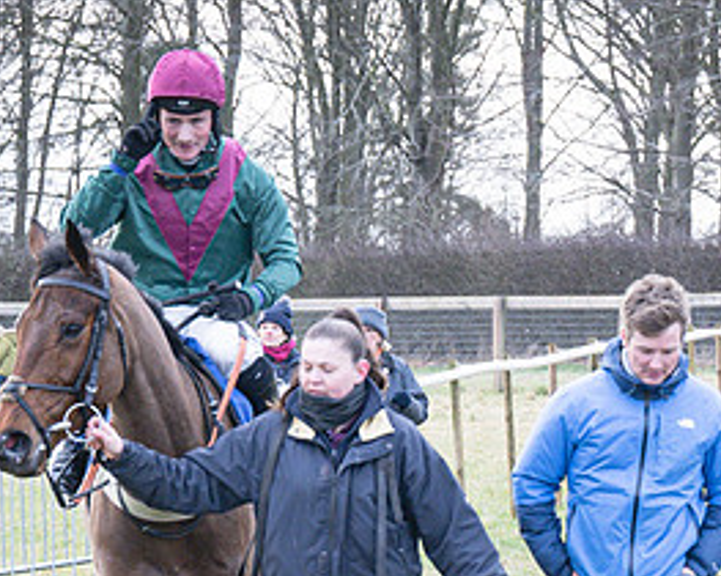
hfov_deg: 6.0
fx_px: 6845
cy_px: 559
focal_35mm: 321
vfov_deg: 4.8
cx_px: 636
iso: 400
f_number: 4.5
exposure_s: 1/640
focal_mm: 77
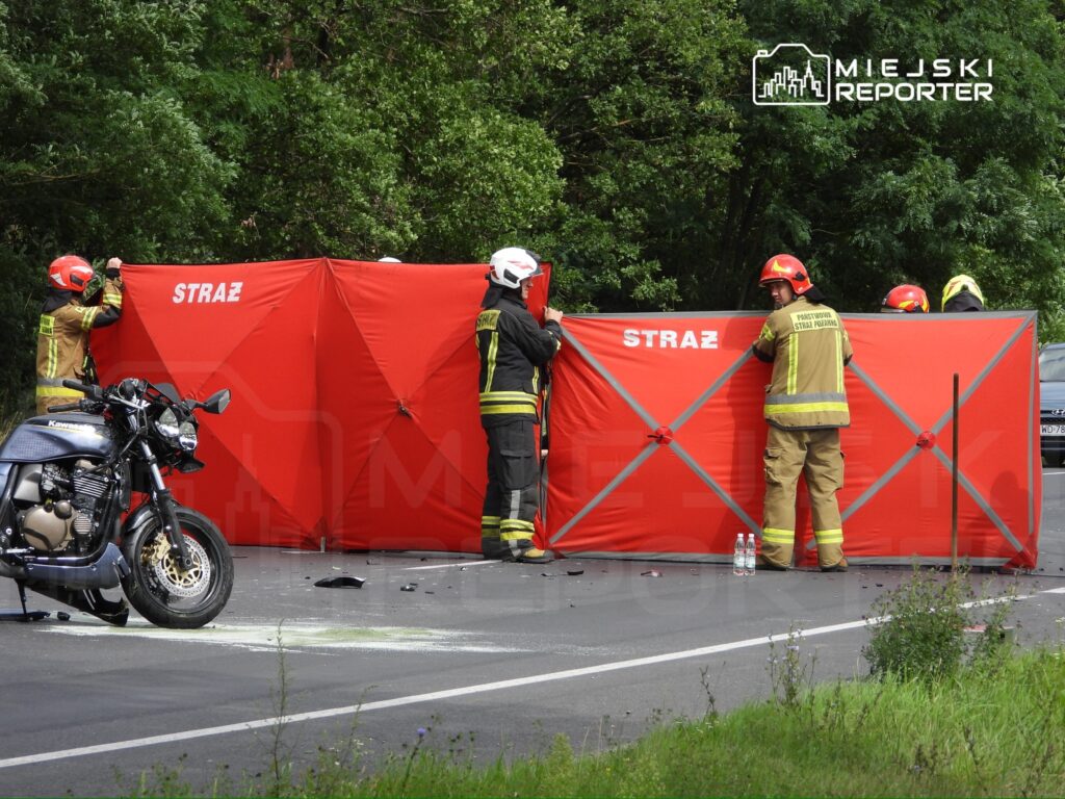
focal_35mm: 215
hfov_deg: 9.2
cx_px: 532
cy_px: 400
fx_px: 6615
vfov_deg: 6.9
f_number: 4.5
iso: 100
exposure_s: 1/400
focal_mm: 38.6
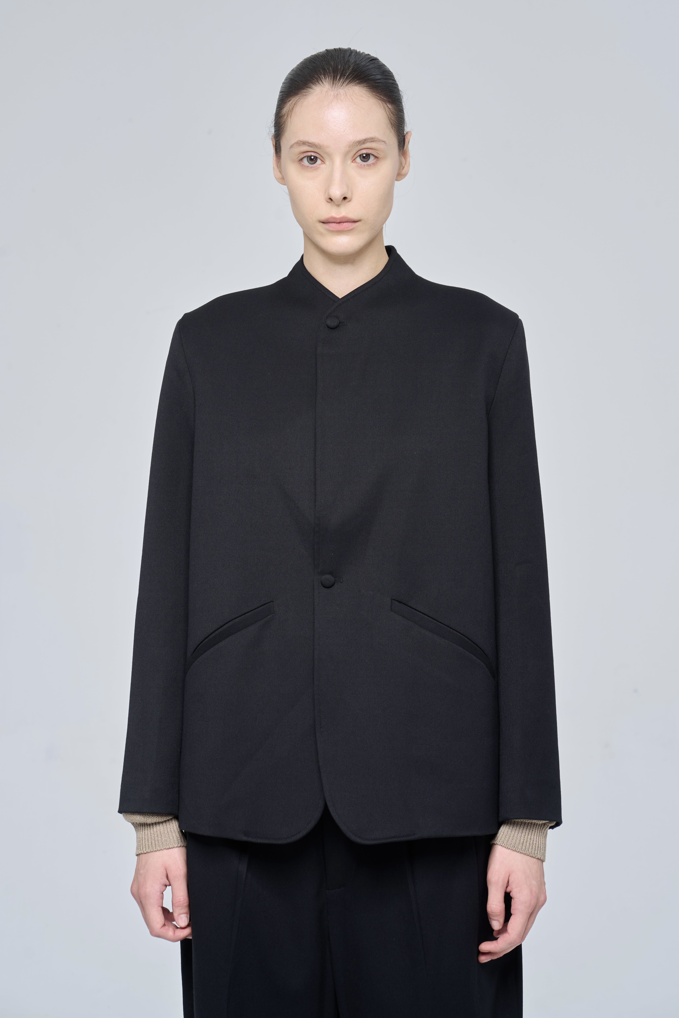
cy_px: 509
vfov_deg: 23.9
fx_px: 2405
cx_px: 340
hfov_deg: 16.1
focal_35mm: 85
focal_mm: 85
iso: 200
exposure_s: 1/125
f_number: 8
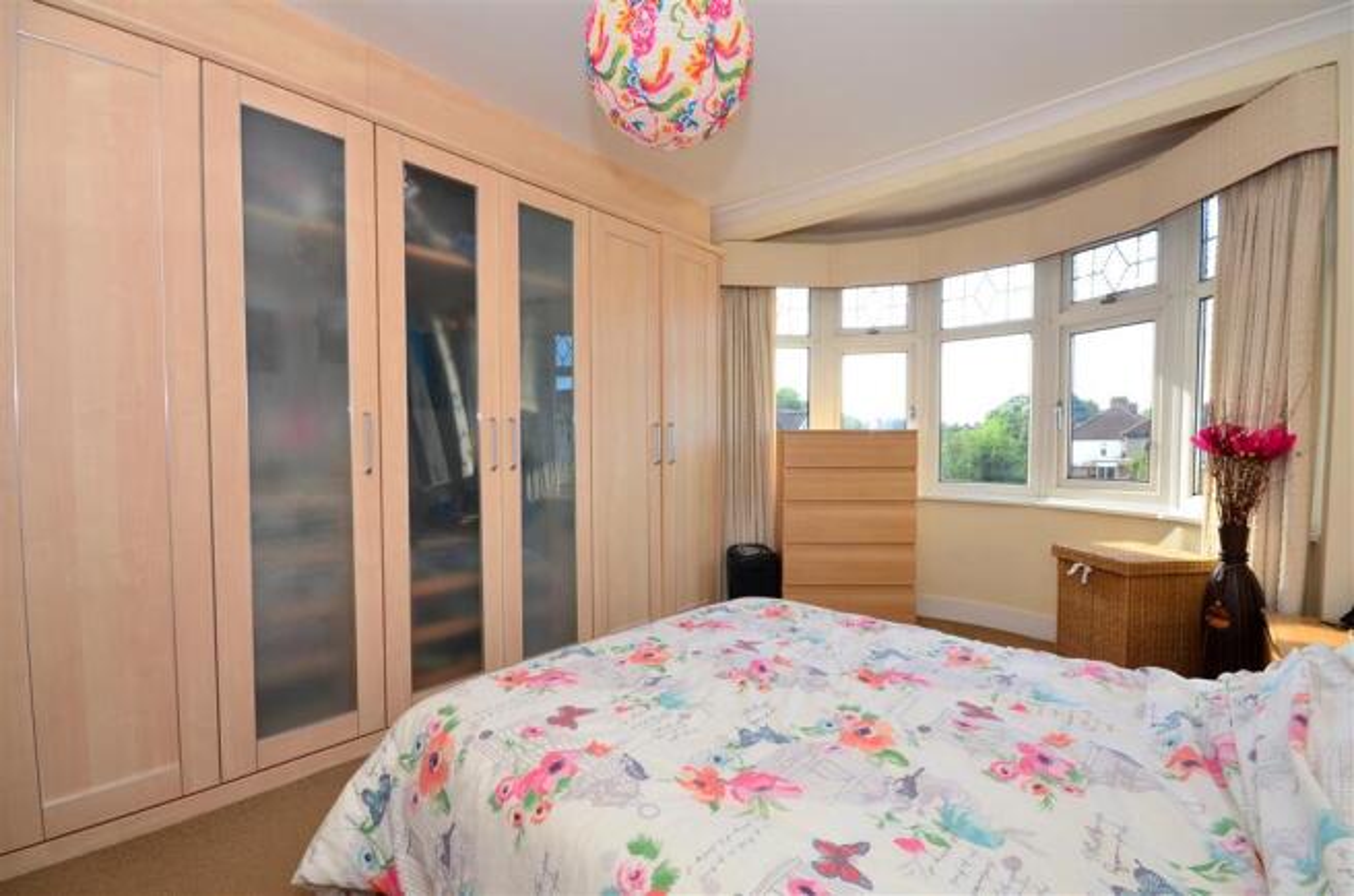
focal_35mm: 15
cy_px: 448
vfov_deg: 77.0
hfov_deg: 100.5
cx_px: 677
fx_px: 563
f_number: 11
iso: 200
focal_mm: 10
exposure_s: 1/15
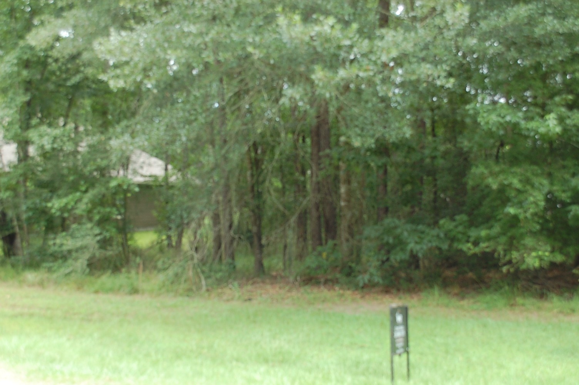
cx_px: 290
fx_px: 627
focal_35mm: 39
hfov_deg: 49.6
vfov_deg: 34.1
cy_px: 192
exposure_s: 1/125
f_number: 5.6
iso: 280
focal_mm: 26
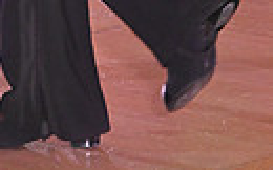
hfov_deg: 6.9
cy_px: -348
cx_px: -131
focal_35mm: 300
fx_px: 2230
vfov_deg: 4.2
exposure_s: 1/320
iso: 3200
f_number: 6.3
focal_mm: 66
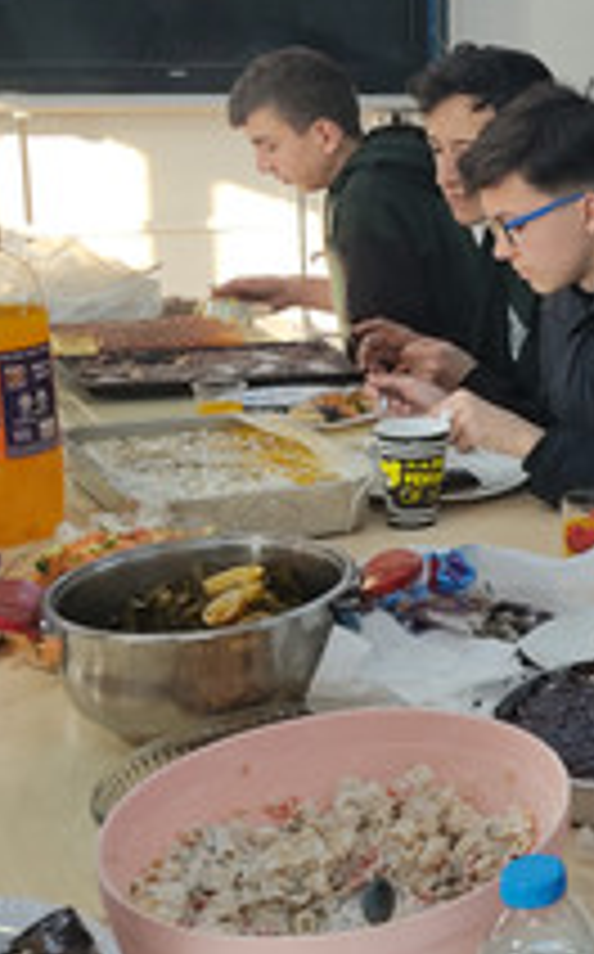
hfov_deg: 17.8
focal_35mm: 65
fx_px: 1688
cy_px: 344
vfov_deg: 31.4
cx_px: 900
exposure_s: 1/50
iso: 111
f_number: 1.79
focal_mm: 4.74
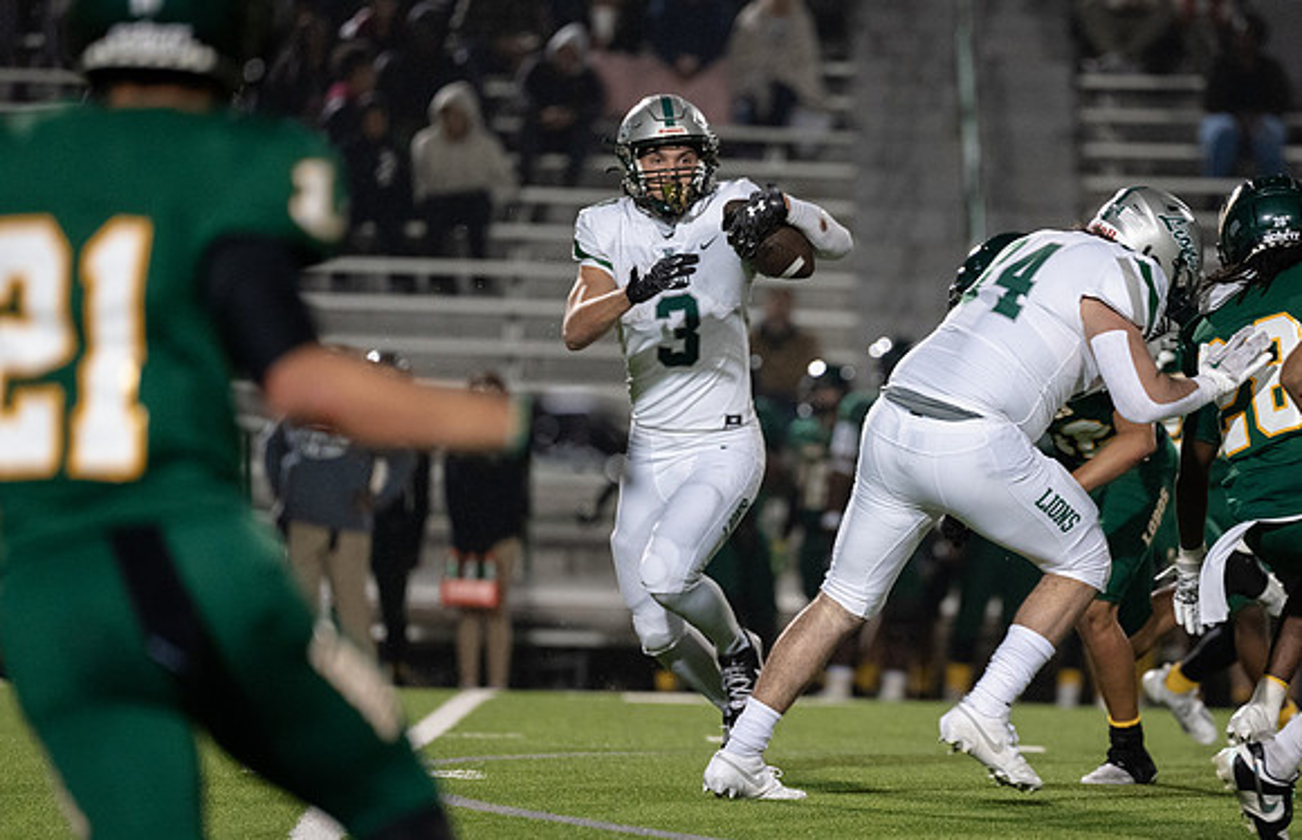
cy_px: 525
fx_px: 10831
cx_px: 912
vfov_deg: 4.4
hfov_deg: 6.9
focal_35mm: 303
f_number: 2.8
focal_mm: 200
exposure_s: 1/1250
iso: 3200
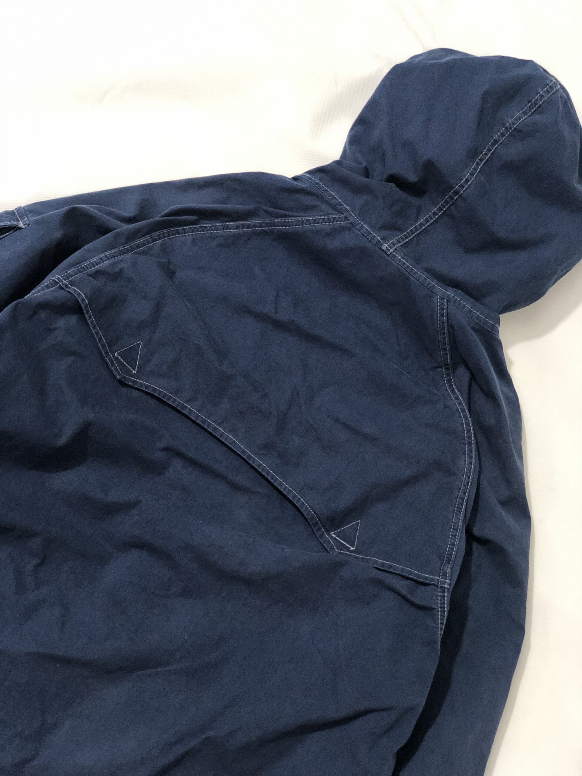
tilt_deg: -70.8
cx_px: 291
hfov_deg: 28.0
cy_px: 388
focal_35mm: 52
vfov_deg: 36.8
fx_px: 1166
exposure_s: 1/24
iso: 160
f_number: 2.4
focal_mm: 6
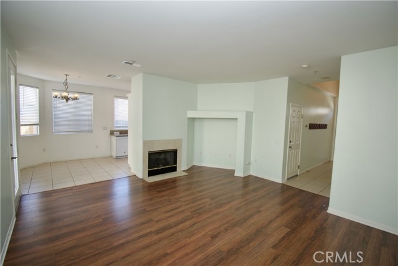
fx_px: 166
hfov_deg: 100.4
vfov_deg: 77.4
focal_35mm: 15
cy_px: 133
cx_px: 199
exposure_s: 1/60
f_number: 4.5
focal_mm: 10
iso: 320
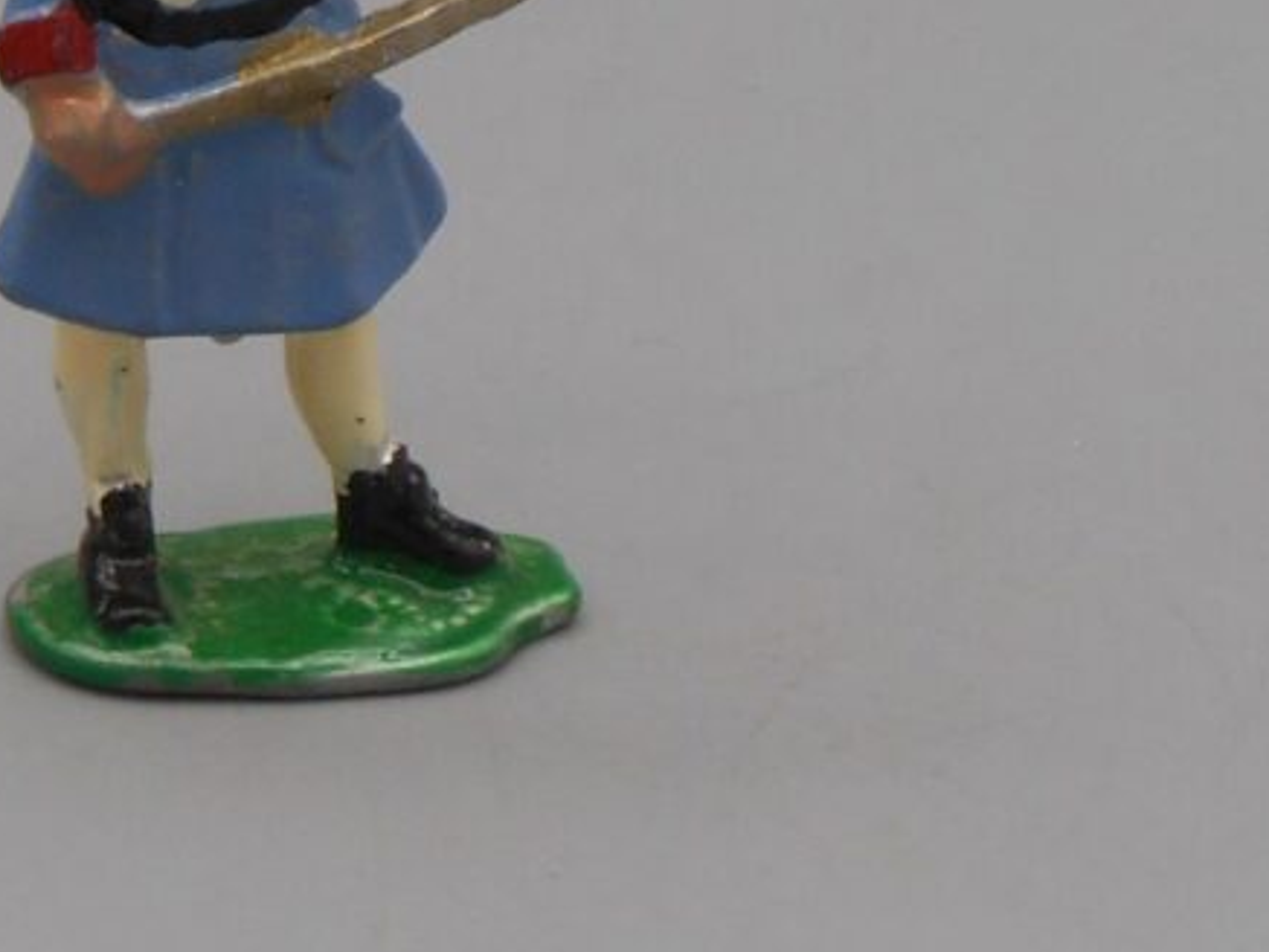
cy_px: 70
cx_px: 285
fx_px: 9021
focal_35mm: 246
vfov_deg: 6.0
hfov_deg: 8.0
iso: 80
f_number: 5.1
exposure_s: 1/80
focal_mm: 18.8
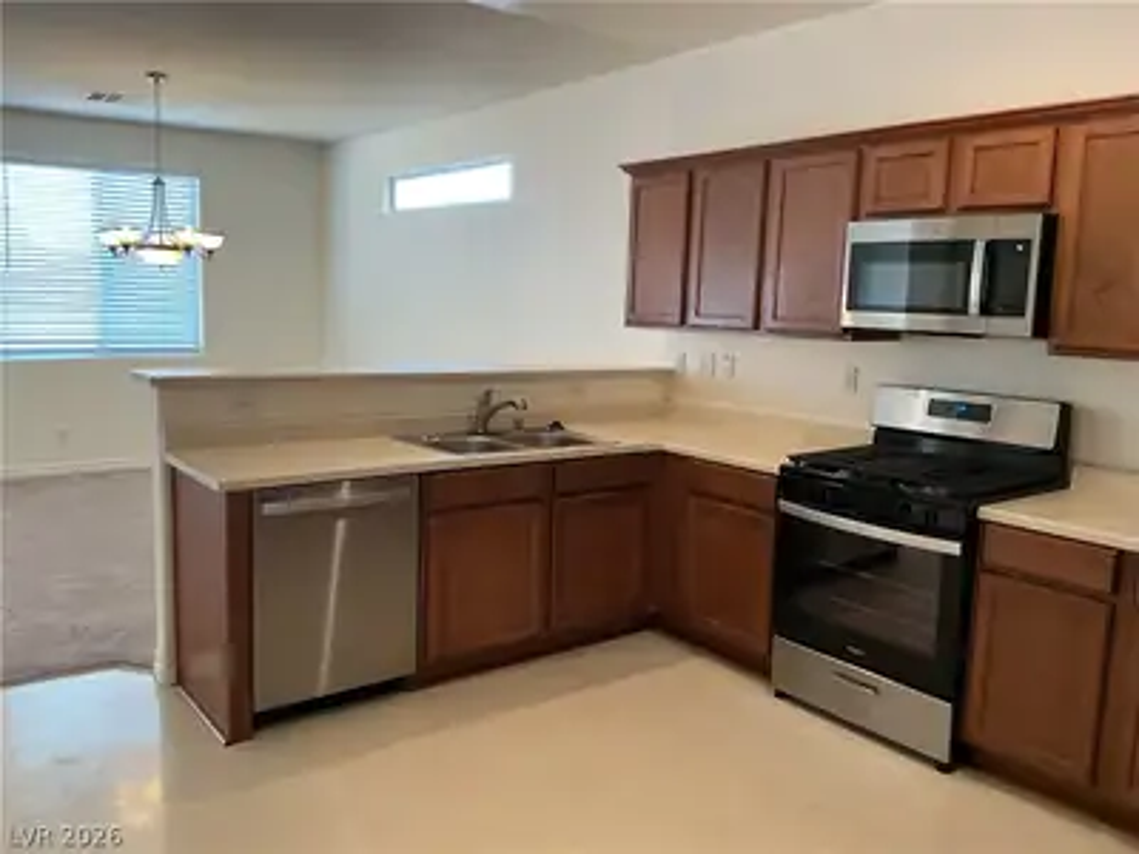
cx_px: 570
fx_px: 954
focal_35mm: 29
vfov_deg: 48.2
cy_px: 427
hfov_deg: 61.7
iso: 64
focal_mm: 3
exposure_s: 1/60
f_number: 1.8
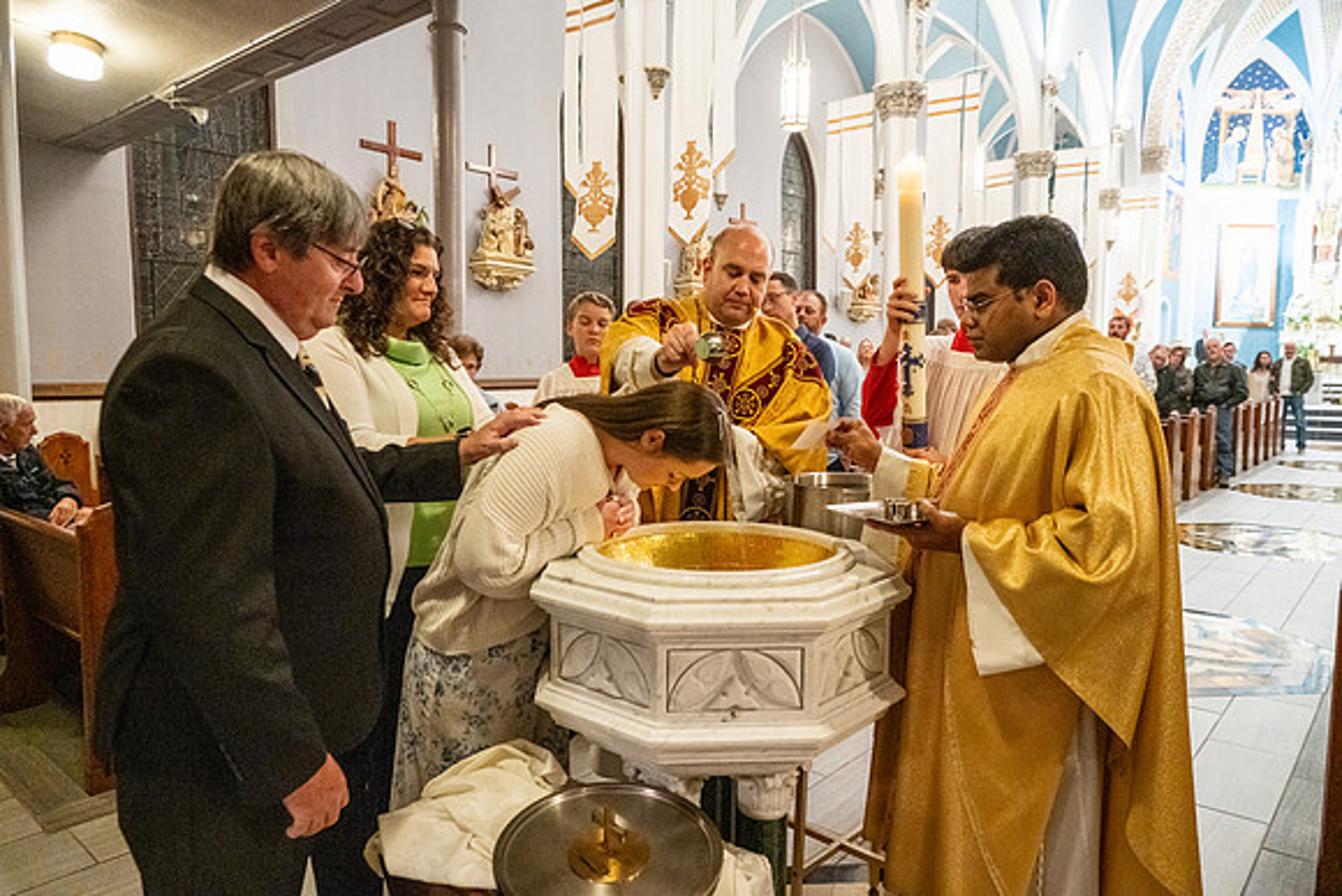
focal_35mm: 25
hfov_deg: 71.5
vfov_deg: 51.3
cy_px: 448
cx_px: 671
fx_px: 932
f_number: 4.5
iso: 5000
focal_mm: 25
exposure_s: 1/60
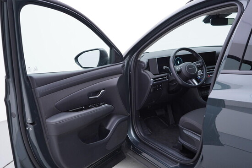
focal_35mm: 36
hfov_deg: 53.1
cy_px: 84
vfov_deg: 36.9
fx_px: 252
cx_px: 126
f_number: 3.2
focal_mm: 24
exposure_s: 1/50
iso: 125
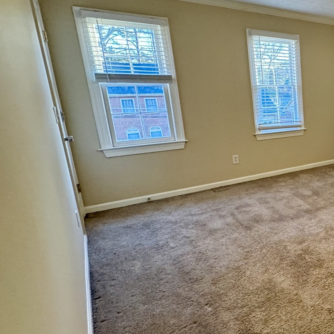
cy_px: 156
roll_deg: -0.3
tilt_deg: -13.6
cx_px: 391
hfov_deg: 40.8
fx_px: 317
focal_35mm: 29
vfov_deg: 55.6
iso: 250
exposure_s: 1/120
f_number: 2.2
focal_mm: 2.22
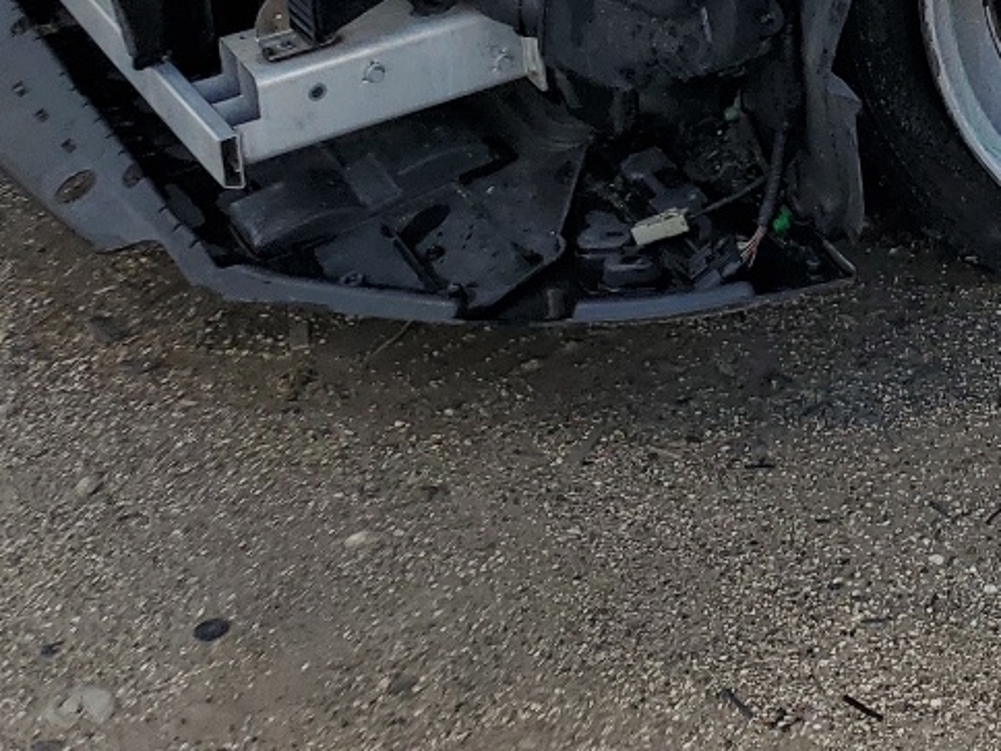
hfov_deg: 20.1
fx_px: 2487
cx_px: 1439
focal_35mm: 86
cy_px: -457
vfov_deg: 15.5
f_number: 1.5
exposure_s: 1/1667
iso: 50
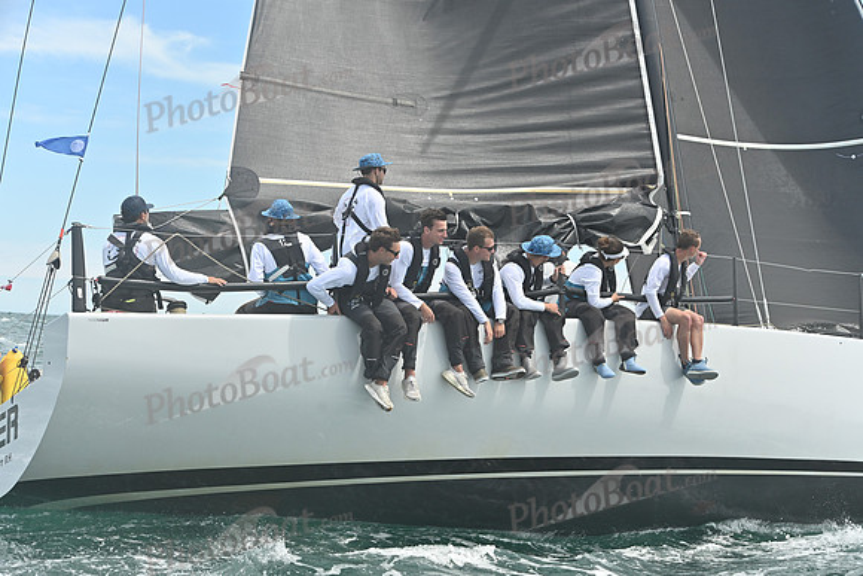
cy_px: 288
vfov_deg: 19.5
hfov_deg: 28.8
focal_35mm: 70
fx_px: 1678
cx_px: 432
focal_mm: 70
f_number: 6.3
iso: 320
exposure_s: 1/1250
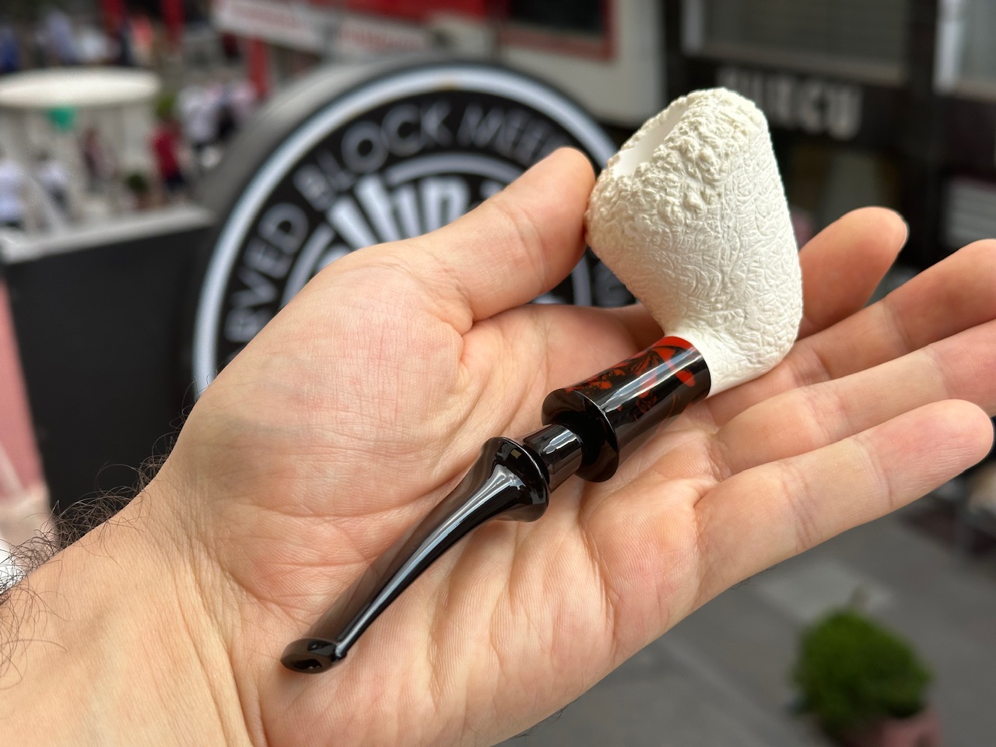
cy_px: 374
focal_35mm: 48
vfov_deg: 30.3
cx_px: 498
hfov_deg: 39.7
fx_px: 1381
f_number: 1.78
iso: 64
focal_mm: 6.86
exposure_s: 1/894
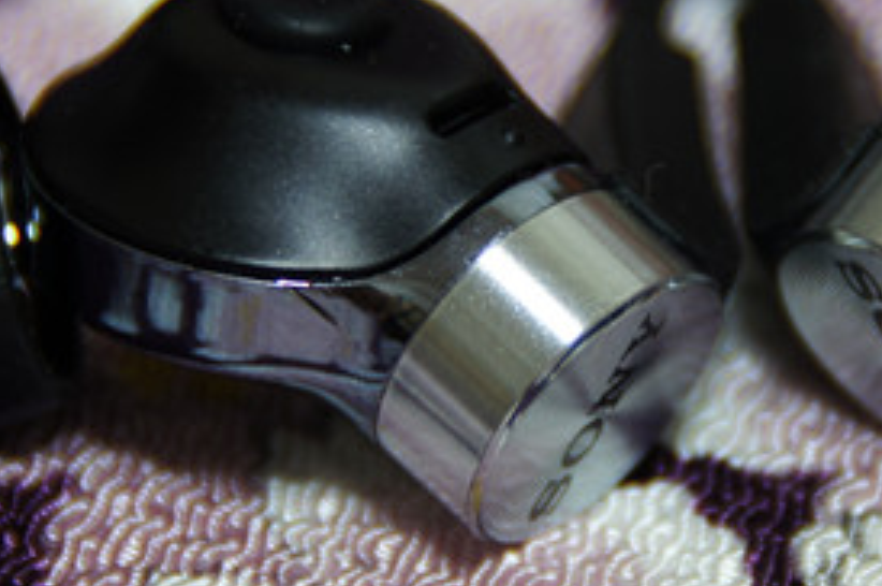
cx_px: 737
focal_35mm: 1095
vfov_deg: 1.3
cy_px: 303
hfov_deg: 1.9
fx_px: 26795
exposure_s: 1/2
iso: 100
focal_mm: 250
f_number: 6.3
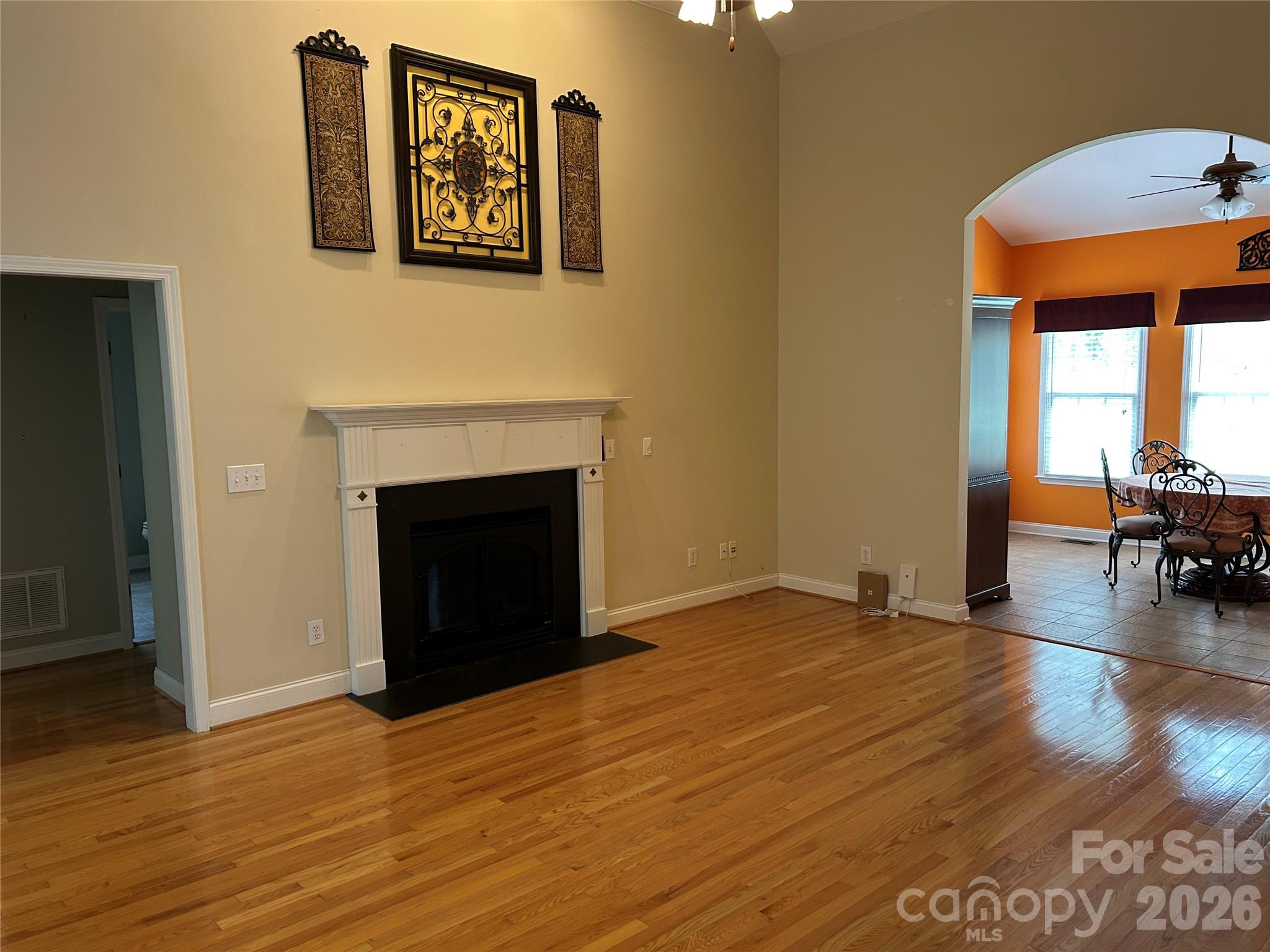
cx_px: 635
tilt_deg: -6.2
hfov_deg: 67.3
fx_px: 954
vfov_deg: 53.1
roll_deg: +1.0
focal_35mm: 26
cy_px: 476
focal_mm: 5.7
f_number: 1.5
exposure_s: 1/60
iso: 160
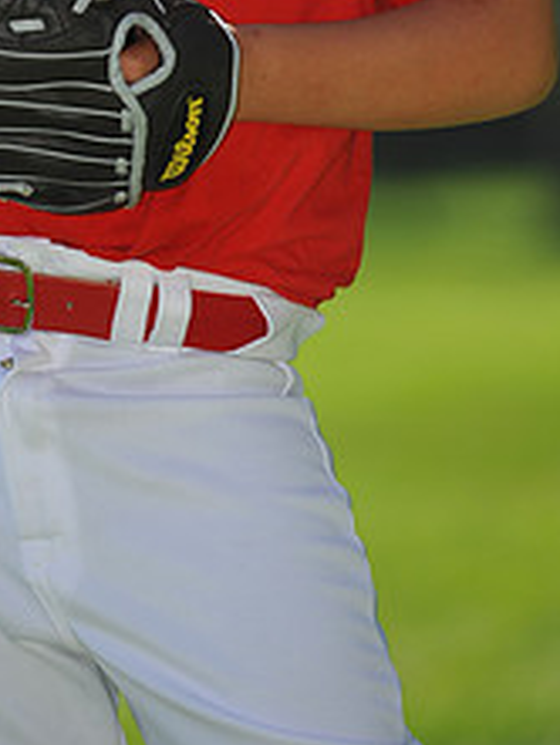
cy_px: -185
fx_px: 9525
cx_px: 54
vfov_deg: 4.5
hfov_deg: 3.4
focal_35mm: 442
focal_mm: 175
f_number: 4
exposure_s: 1/1250
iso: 200
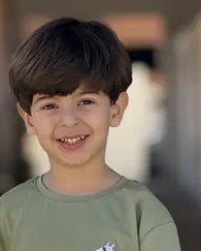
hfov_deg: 5.6
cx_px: 67
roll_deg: +0.4
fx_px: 2048
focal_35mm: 276
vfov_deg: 7.0
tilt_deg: -3.4
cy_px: 245
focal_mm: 15.66
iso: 64
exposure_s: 1/383
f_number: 2.8
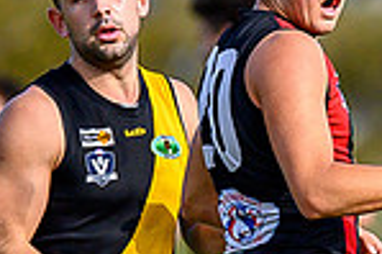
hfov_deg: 0.5
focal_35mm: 3843
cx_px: 665
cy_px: 529
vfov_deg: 0.4
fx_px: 40733
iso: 320
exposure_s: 1/2000
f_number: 4
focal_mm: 500
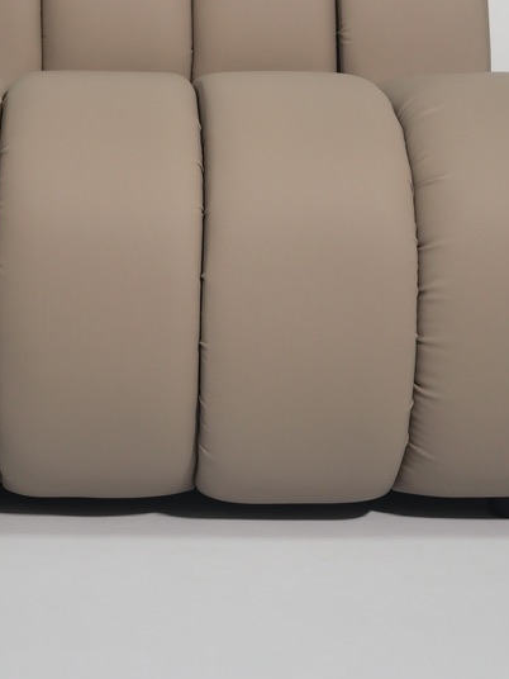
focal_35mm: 84
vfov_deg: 22.9
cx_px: 191
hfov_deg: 17.5
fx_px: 1647
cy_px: 109
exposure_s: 1/60
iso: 320
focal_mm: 22
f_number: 4.8
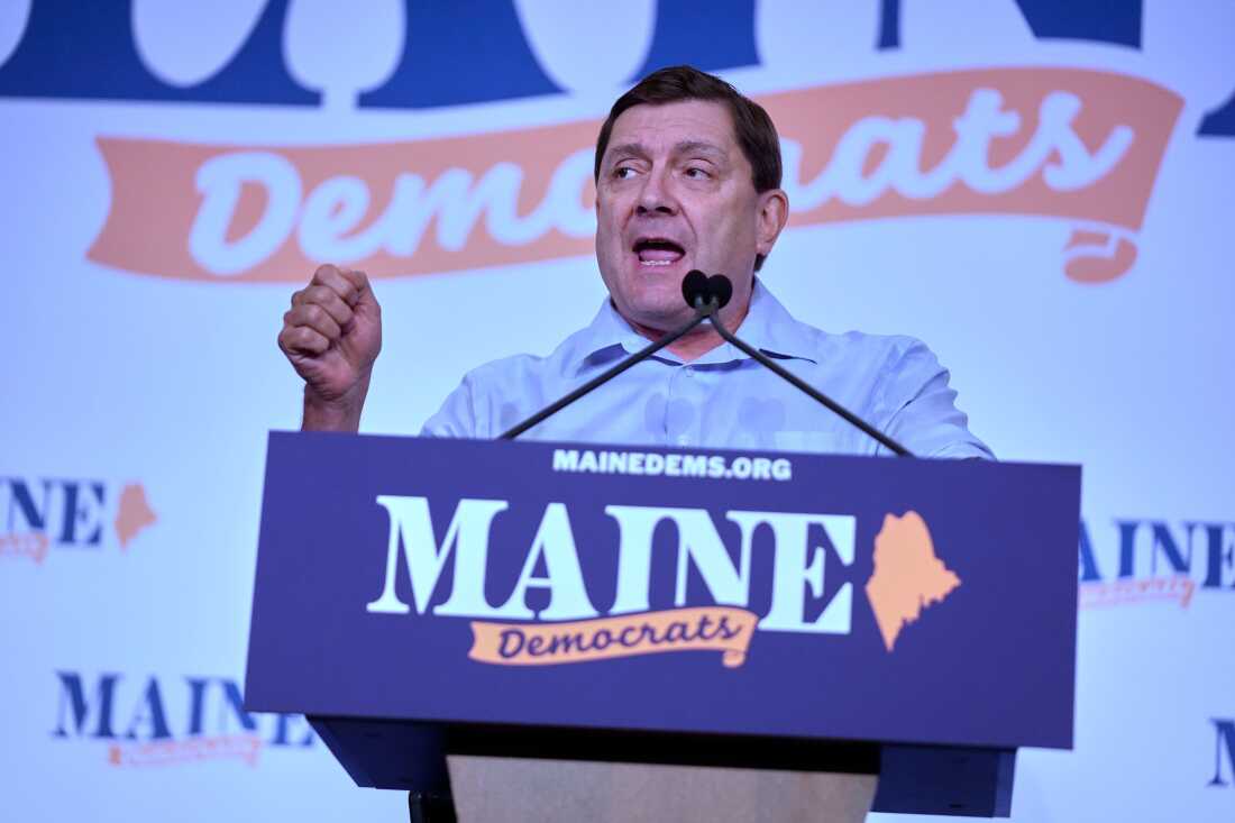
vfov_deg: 10.7
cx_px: 618
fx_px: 4390
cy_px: 412
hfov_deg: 16.0
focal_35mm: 128
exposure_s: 1/1000
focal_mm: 128
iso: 3200
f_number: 2.8
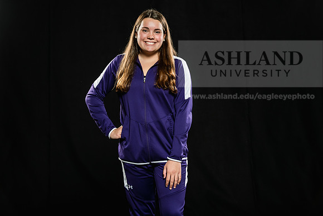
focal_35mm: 98
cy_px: 108
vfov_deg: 14.0
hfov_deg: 20.8
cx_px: 162
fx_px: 879
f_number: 5.6
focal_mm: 98
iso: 320
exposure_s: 1/250
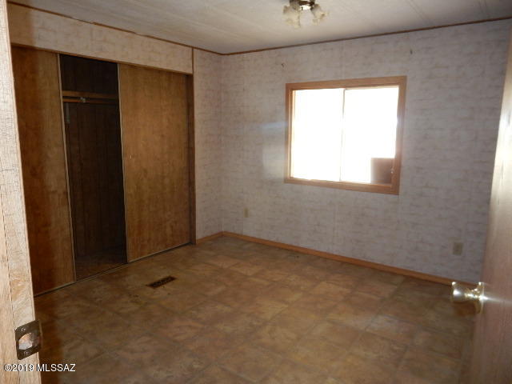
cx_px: 256
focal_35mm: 25
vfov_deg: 54.9
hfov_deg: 69.4
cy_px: 192
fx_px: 370
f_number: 3.7
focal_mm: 4.5
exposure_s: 1/30
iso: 200
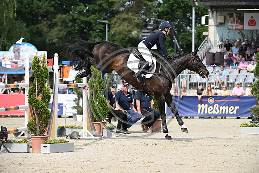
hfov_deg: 10.3
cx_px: 130
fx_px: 1439
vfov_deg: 6.9
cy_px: 86
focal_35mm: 200
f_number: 5.6
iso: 320
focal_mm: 200
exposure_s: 1/1250
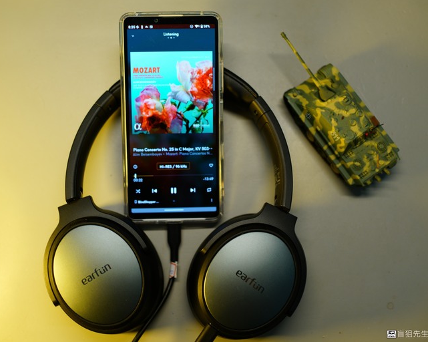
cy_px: 171
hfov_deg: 45.6
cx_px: 177
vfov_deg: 37.3
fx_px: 506
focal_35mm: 40
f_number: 2.5
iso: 400
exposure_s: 1/100
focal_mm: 35
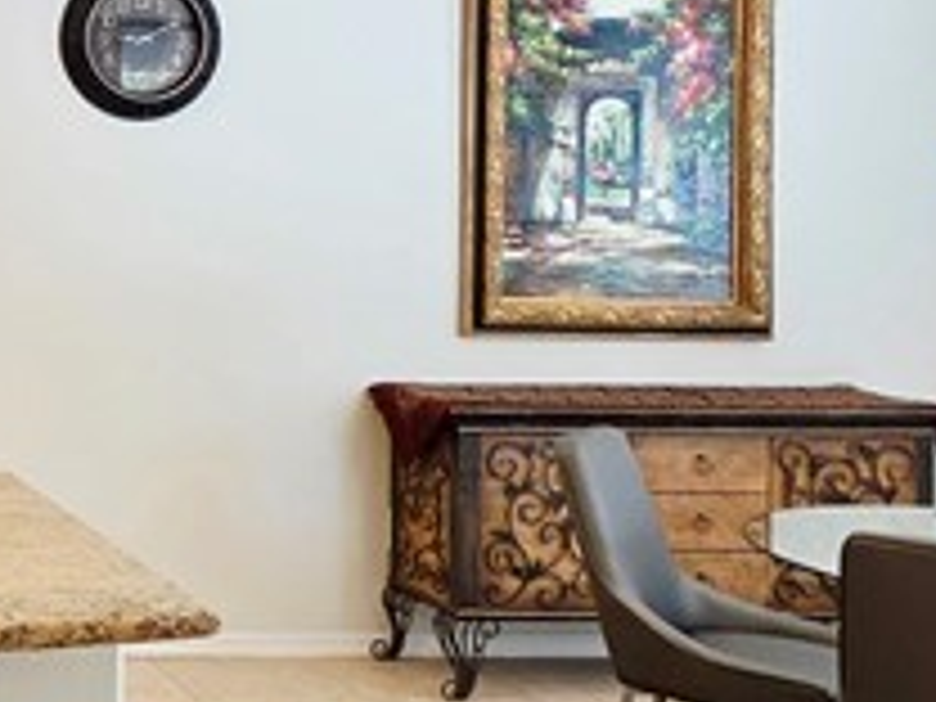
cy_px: 130
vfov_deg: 22.6
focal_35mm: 64
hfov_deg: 24.8
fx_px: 1731
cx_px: -382
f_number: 1.9
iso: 160
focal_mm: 2.2
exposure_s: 1/120
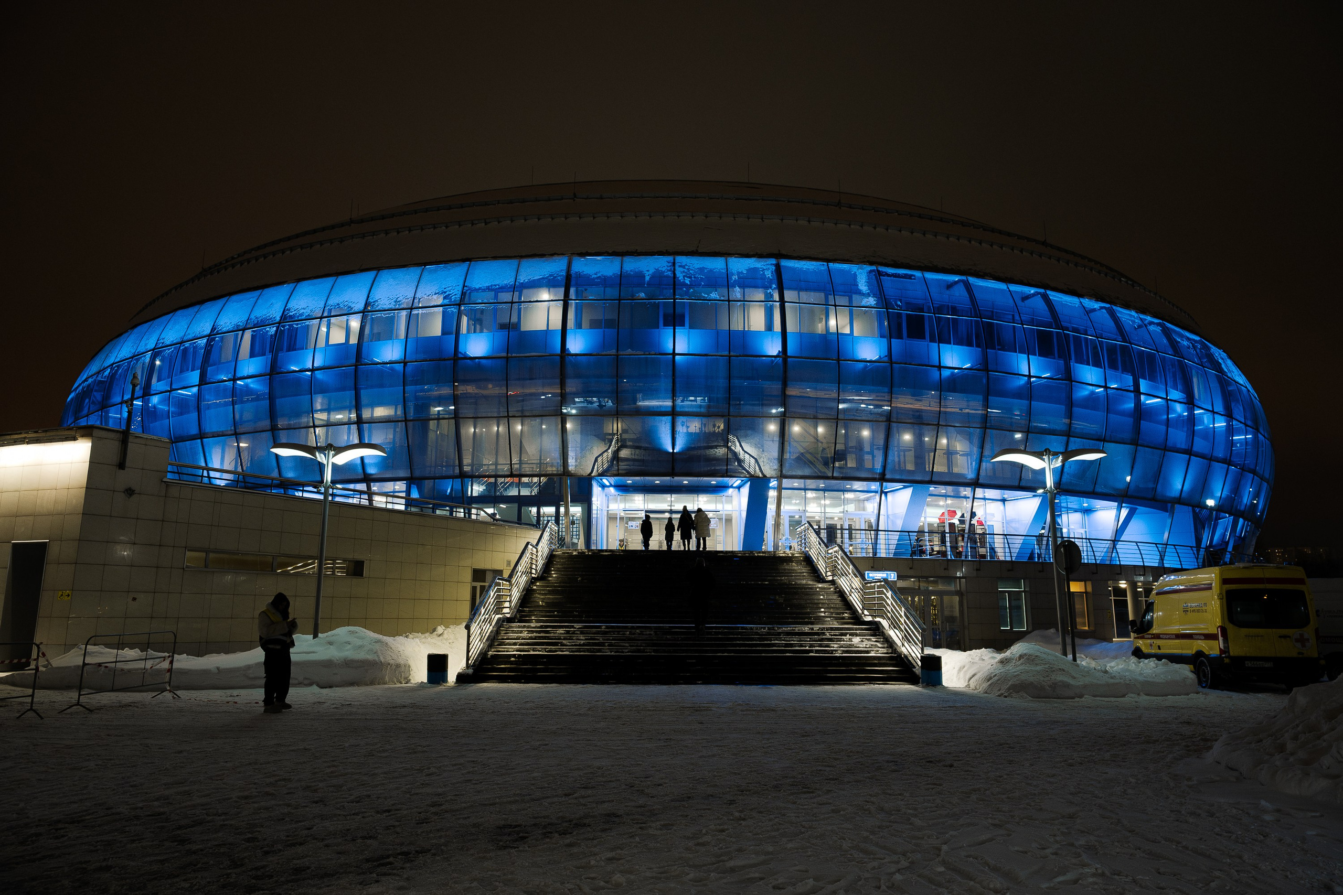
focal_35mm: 24
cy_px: 448
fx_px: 895
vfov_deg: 53.1
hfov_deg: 73.7
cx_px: 672
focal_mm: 24
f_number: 6.3
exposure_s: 1/30
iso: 1000
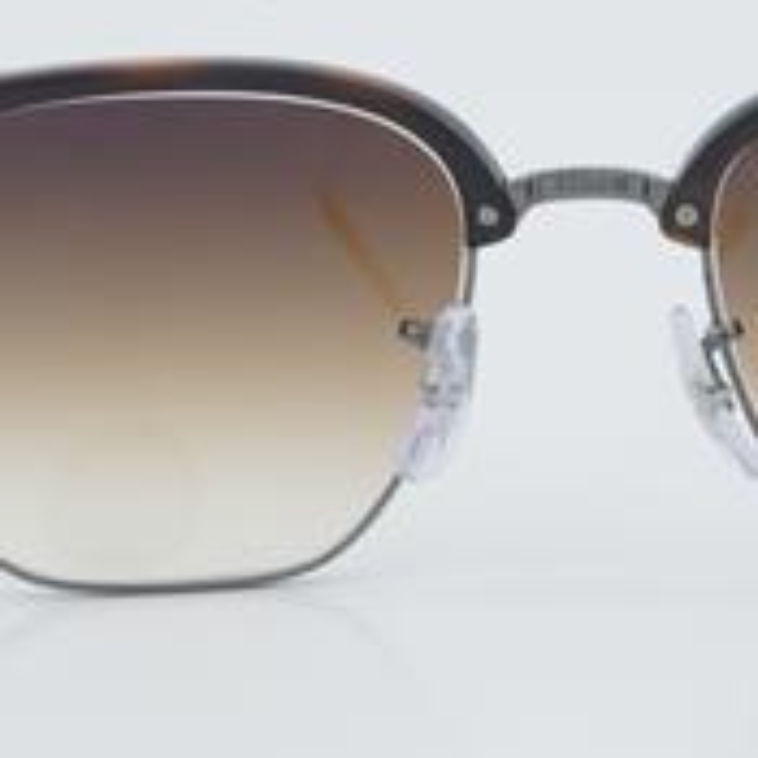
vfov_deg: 10.9
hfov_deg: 10.9
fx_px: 3963
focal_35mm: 160
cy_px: 321
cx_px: 589
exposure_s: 1/3
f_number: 32
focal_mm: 55
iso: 100
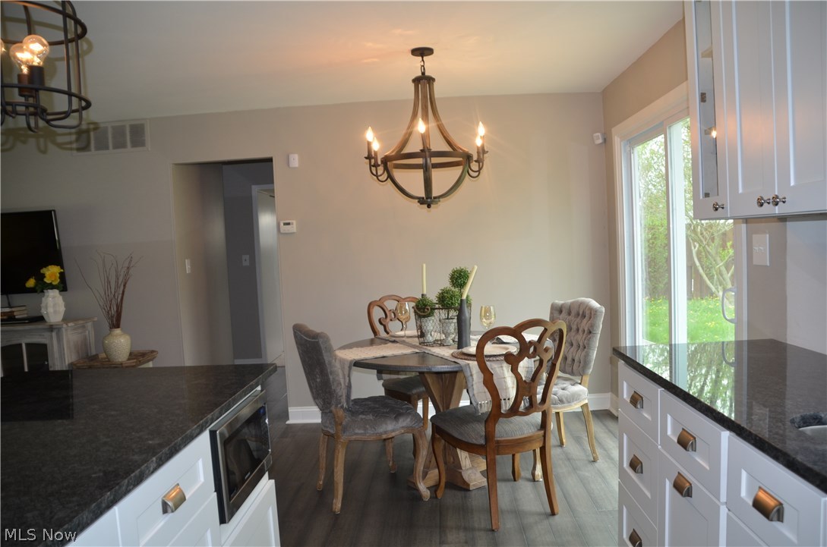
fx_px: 619
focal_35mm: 27
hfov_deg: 67.5
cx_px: 414
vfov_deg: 47.7
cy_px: 274
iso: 280
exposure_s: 1/125
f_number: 3.5
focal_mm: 18
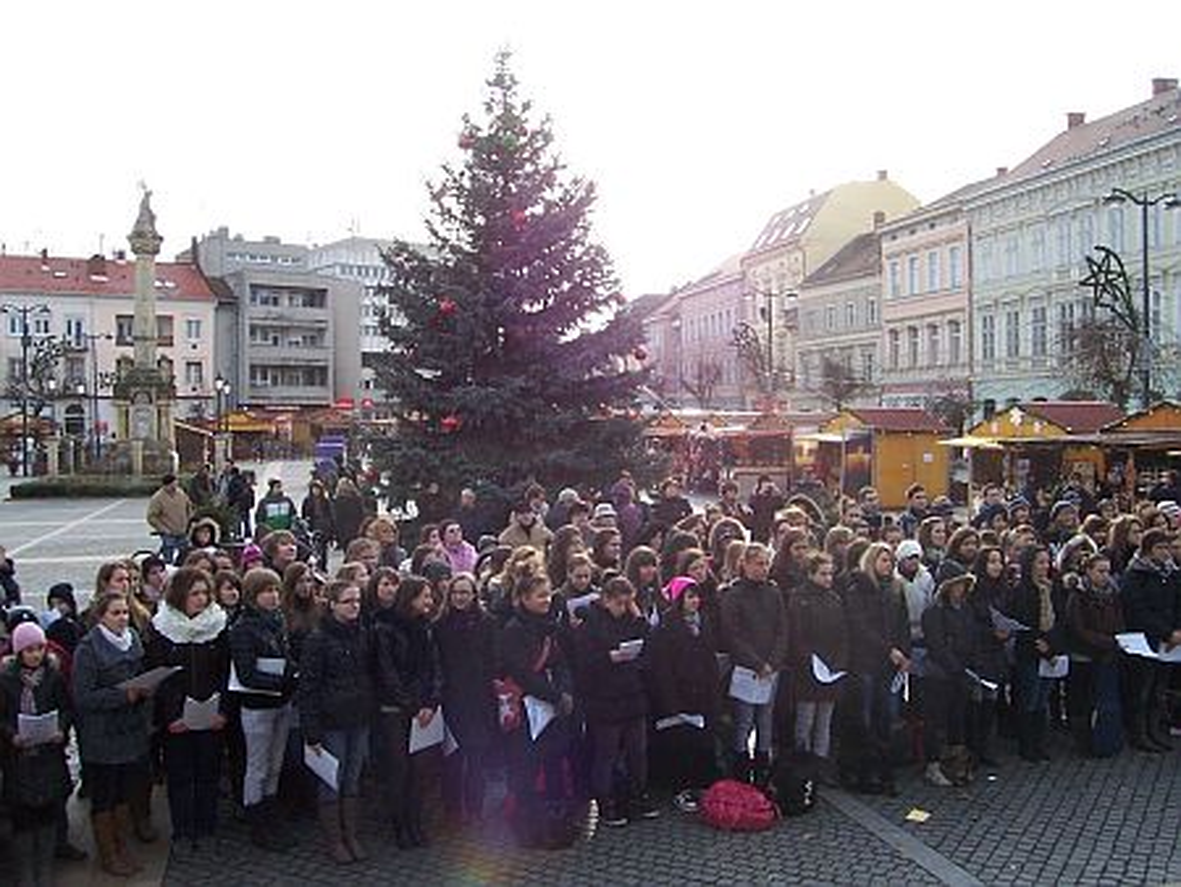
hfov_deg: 53.9
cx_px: 590
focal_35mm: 34
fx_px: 1161
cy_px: 444
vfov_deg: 41.8
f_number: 5.6
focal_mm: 5.6
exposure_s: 1/180
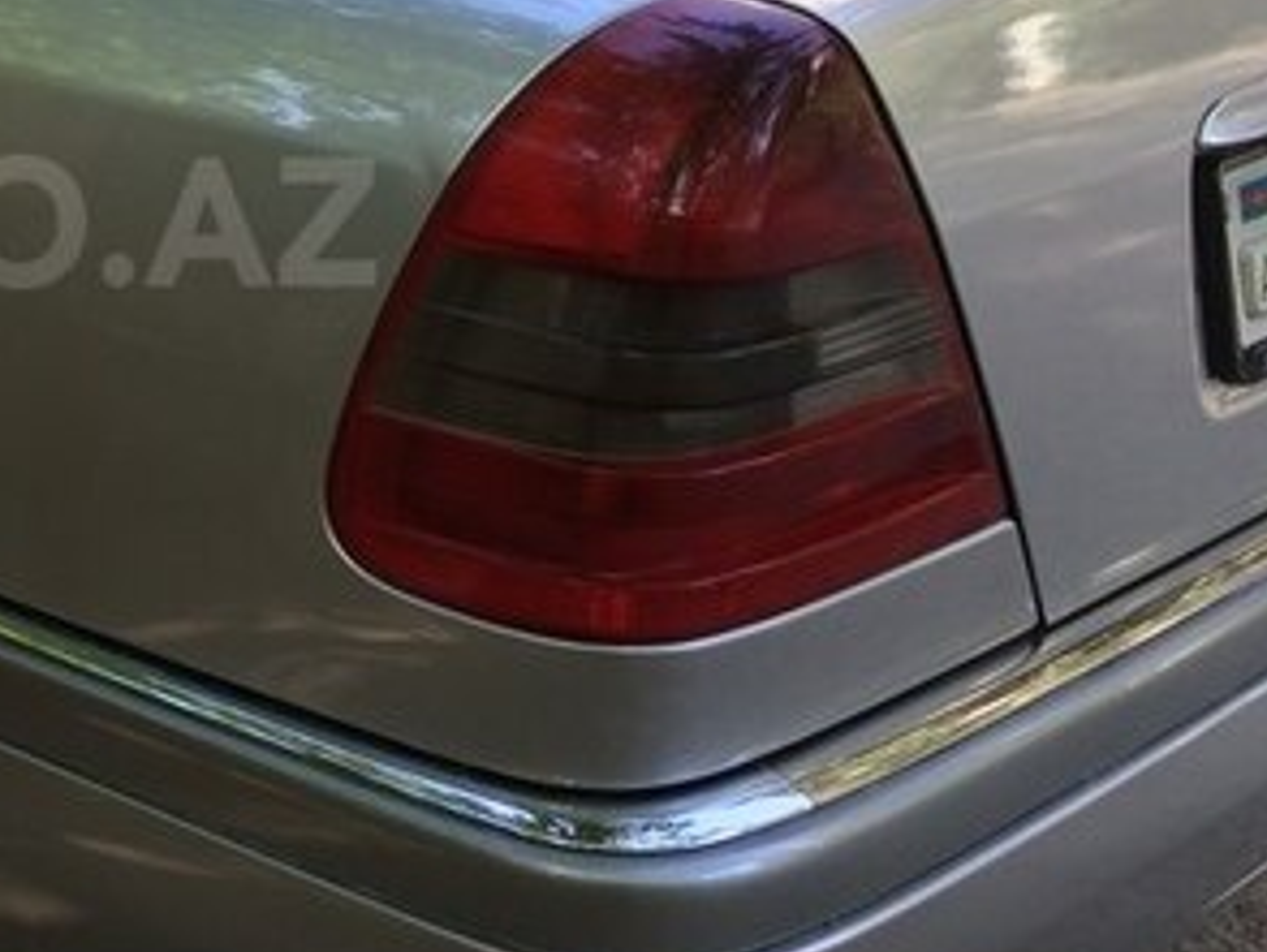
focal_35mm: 65
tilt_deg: -15.9
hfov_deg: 27.7
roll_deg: +0.2
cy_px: 222
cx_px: -65
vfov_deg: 22.4
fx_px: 2381
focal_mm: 4.15
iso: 32
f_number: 2.2
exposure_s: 1/115
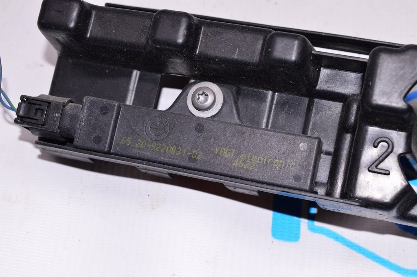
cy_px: 138
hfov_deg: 29.9
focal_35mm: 68
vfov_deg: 20.1
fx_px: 781
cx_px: 208
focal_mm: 45
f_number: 8
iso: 1600
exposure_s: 1/200
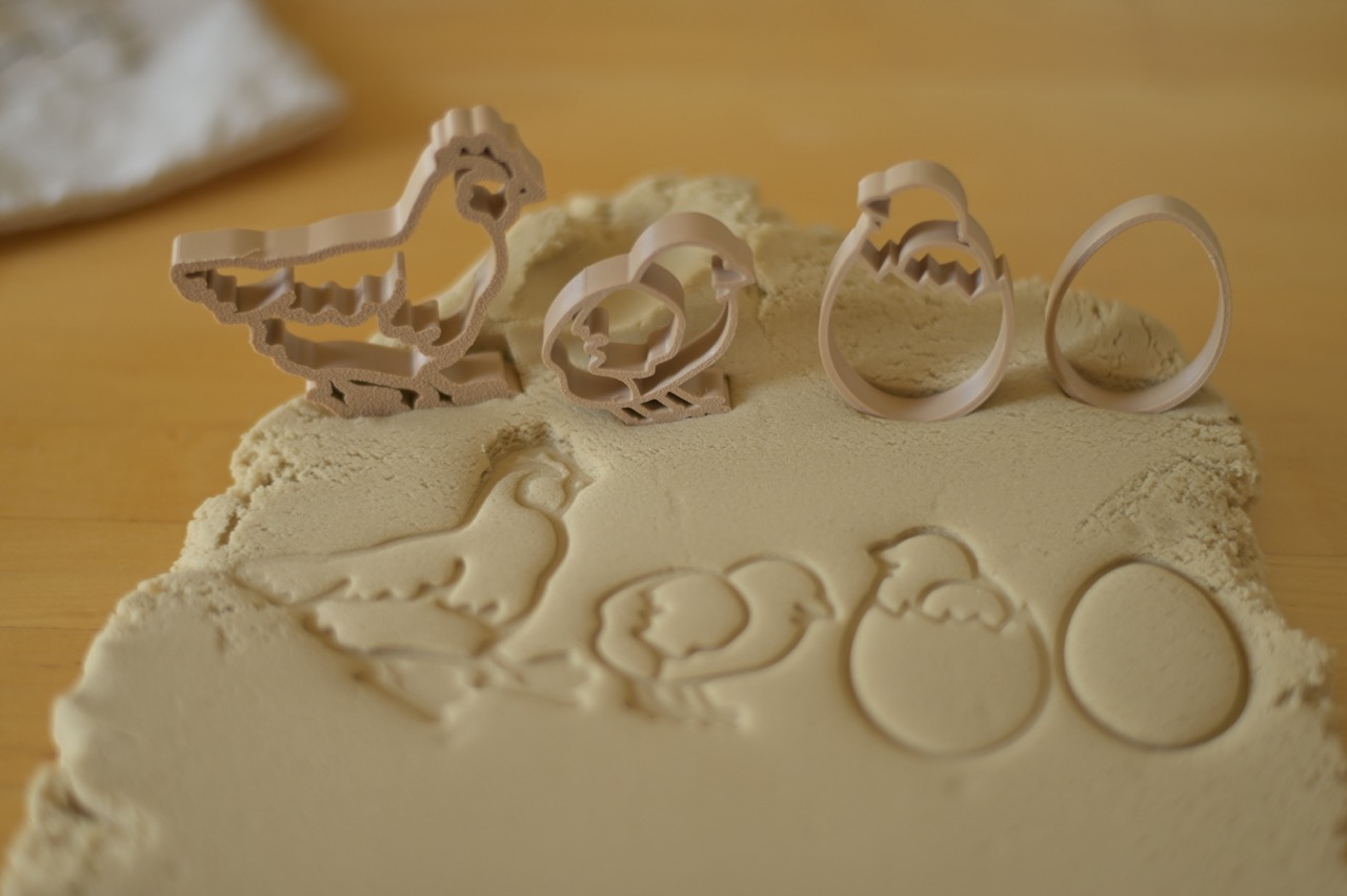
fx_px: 1870
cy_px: 448
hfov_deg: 39.6
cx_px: 674
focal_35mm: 50
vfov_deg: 27.0
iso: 110
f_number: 1.8
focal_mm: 50
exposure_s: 1/100
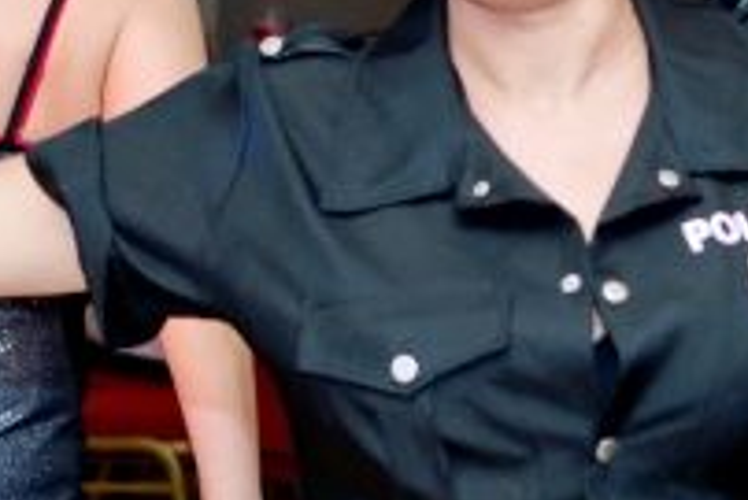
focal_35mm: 177
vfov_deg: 7.8
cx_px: 852
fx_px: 3680
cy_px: 350
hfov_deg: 11.4
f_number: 3.2
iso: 320
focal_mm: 35
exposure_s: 1/320
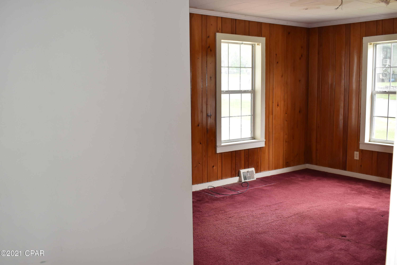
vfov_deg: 36.9
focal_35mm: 36
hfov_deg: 53.1
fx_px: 397
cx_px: 198
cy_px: 132
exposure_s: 1/125
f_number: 5.6
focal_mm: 24
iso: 800
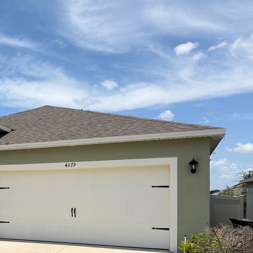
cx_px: 6
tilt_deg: +1.7
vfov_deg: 38.2
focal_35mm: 43
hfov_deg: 35.7
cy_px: 189
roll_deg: -0.2
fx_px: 356
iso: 64
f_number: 1.78
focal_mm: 6.76
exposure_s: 1/7299
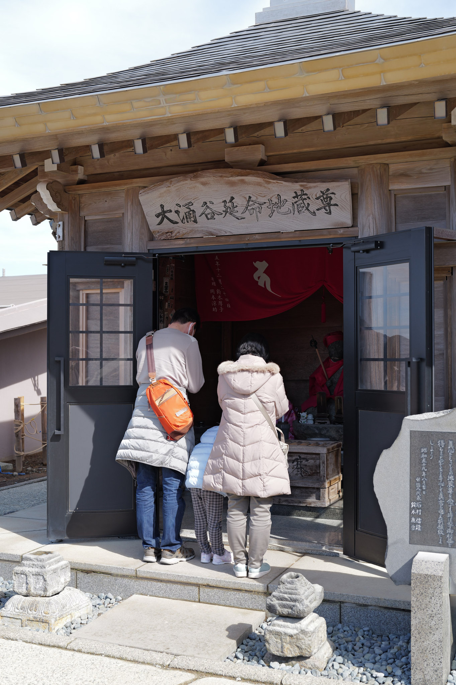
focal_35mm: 43
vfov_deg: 45.5
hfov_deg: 31.2
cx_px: 228
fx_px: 818
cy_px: 342
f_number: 4.5
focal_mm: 43
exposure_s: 1/250
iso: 100
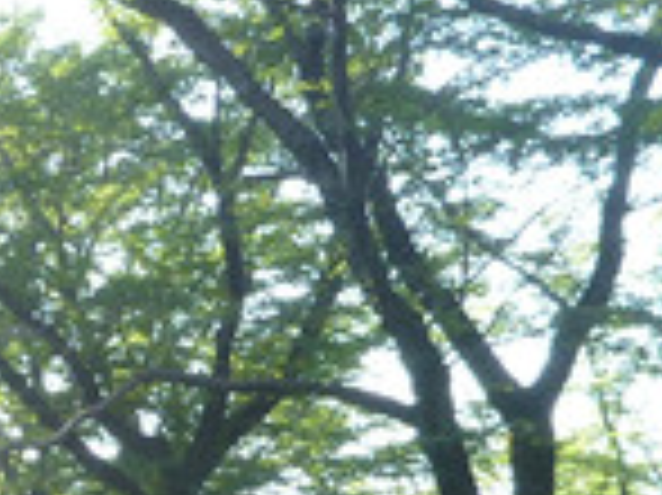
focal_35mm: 122
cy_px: 738
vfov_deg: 11.6
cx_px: -567
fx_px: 2331
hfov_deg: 14.1
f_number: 3.3
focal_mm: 4.9
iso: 125
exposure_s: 1/60
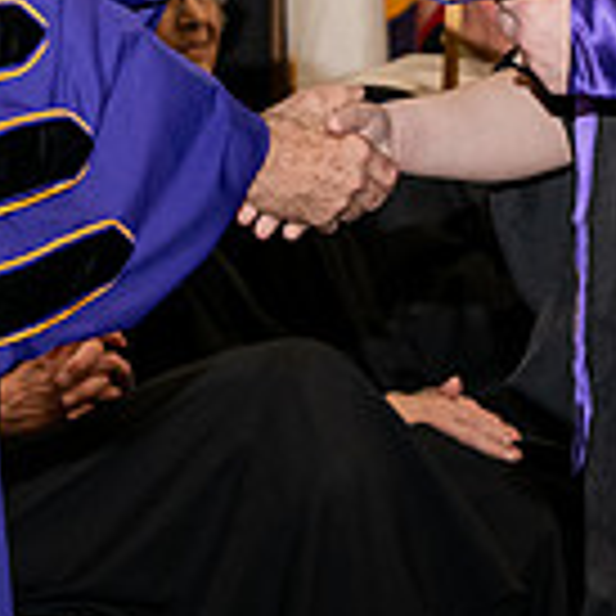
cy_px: -110
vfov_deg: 6.1
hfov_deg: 6.1
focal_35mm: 287
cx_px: 360
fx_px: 5778
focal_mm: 80
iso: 1600
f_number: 5.6
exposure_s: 1/200
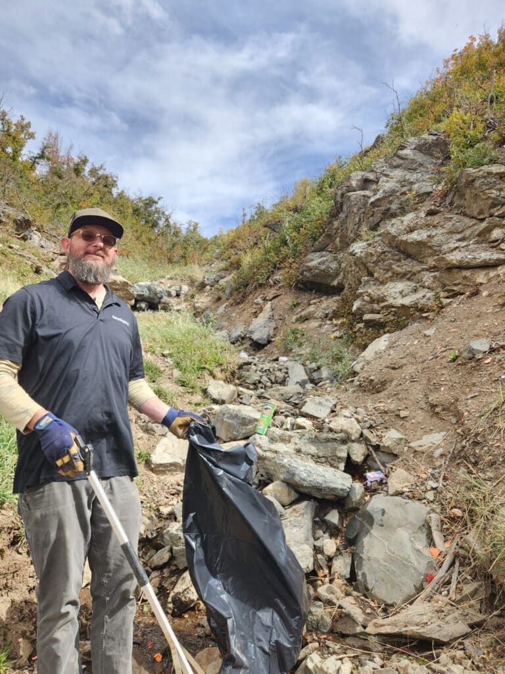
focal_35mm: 23
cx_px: 252
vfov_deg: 73.9
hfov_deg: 58.9
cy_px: 337
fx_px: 447
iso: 20
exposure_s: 1/560
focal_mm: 5.4
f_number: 1.8
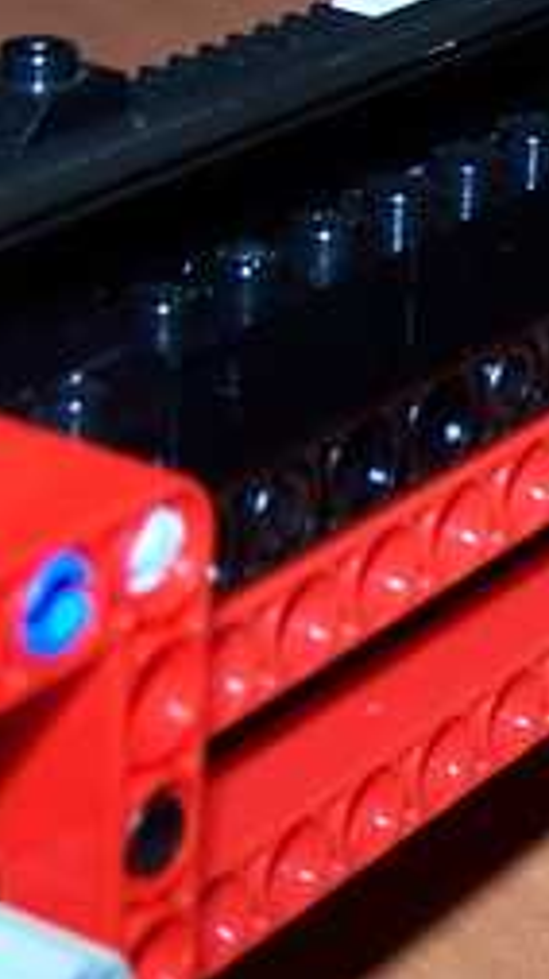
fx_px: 3396
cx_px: 615
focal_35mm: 131
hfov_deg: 9.2
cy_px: 453
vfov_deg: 16.4
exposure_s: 1/60
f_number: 2.8
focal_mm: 6.3
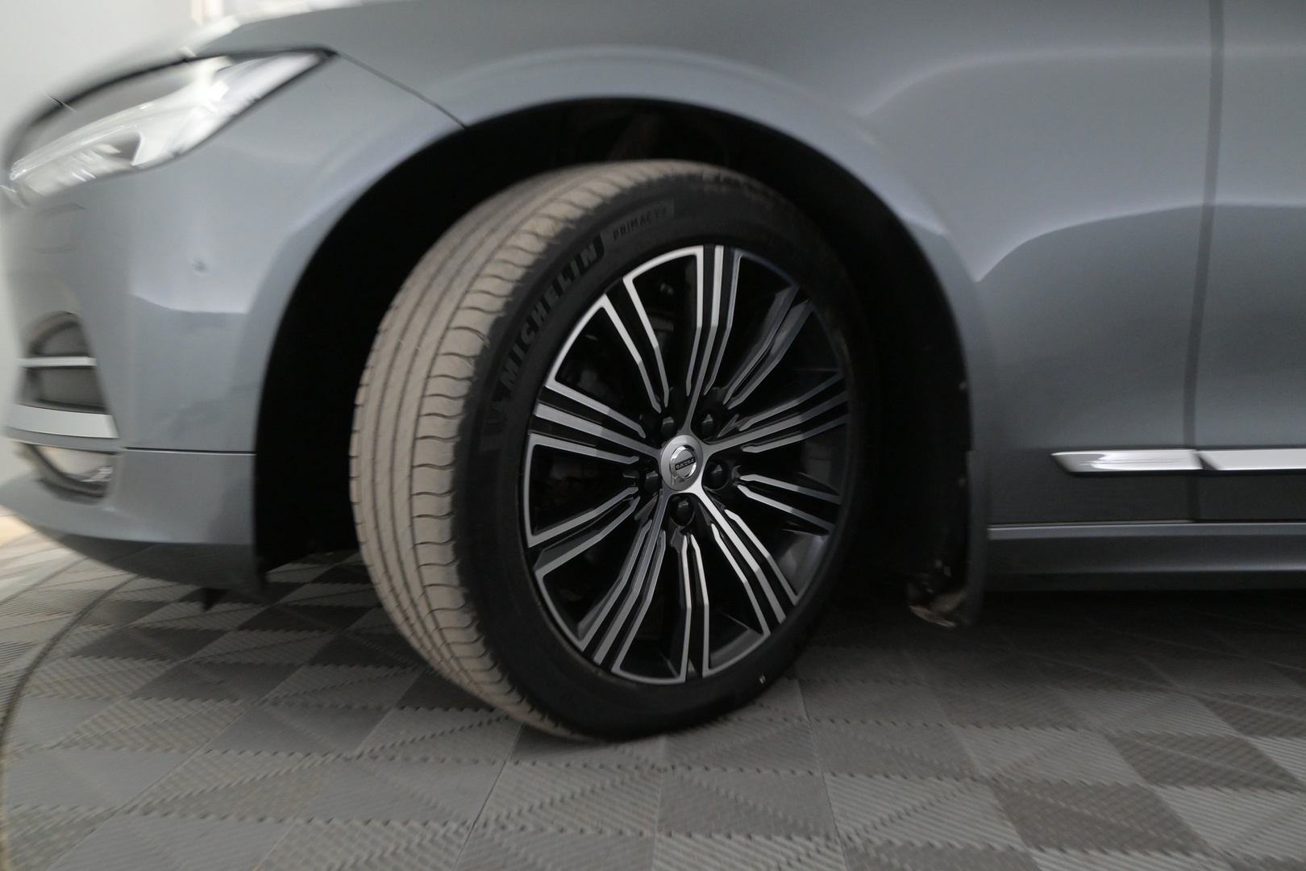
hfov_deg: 55.1
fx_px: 1251
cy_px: 436
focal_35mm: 34
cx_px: 653
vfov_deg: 38.4
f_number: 5.6
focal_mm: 23
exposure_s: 1/125
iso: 2500
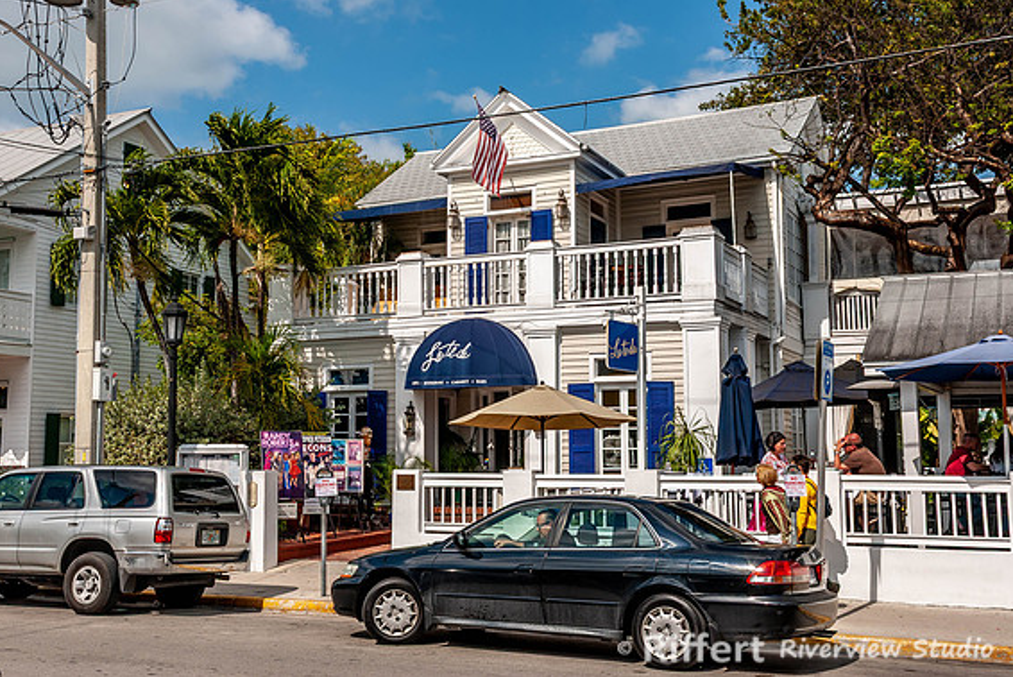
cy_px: 333
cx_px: 498
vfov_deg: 33.4
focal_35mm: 40
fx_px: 1126
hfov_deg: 48.4
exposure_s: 1/320
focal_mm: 26
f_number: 9
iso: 100
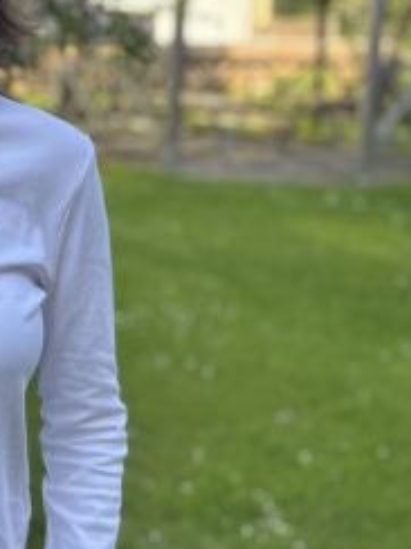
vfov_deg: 30.2
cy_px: 209
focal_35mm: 64
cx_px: -85
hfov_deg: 21.3
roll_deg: -1.8
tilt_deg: -8.5
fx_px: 1013
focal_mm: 5.96
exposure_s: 1/460
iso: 50
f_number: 1.6
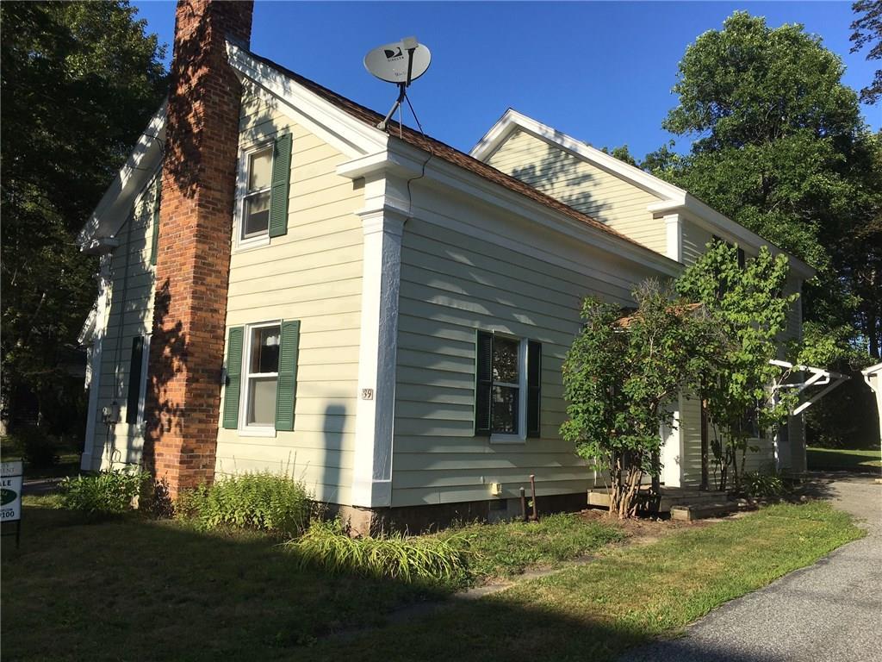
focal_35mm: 29
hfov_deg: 61.7
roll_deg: -1.8
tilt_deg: +8.2
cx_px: 441
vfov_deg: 48.2
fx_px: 739
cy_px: 331
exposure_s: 1/2137
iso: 25
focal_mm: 4.15
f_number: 2.2
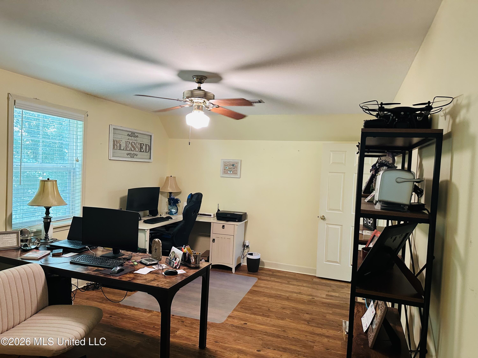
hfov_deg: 71.6
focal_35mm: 24
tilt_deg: -0.9
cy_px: 179
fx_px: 331
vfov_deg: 56.8
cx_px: 239
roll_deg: -3.1
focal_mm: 6.86
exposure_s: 1/60
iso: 400
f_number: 1.78
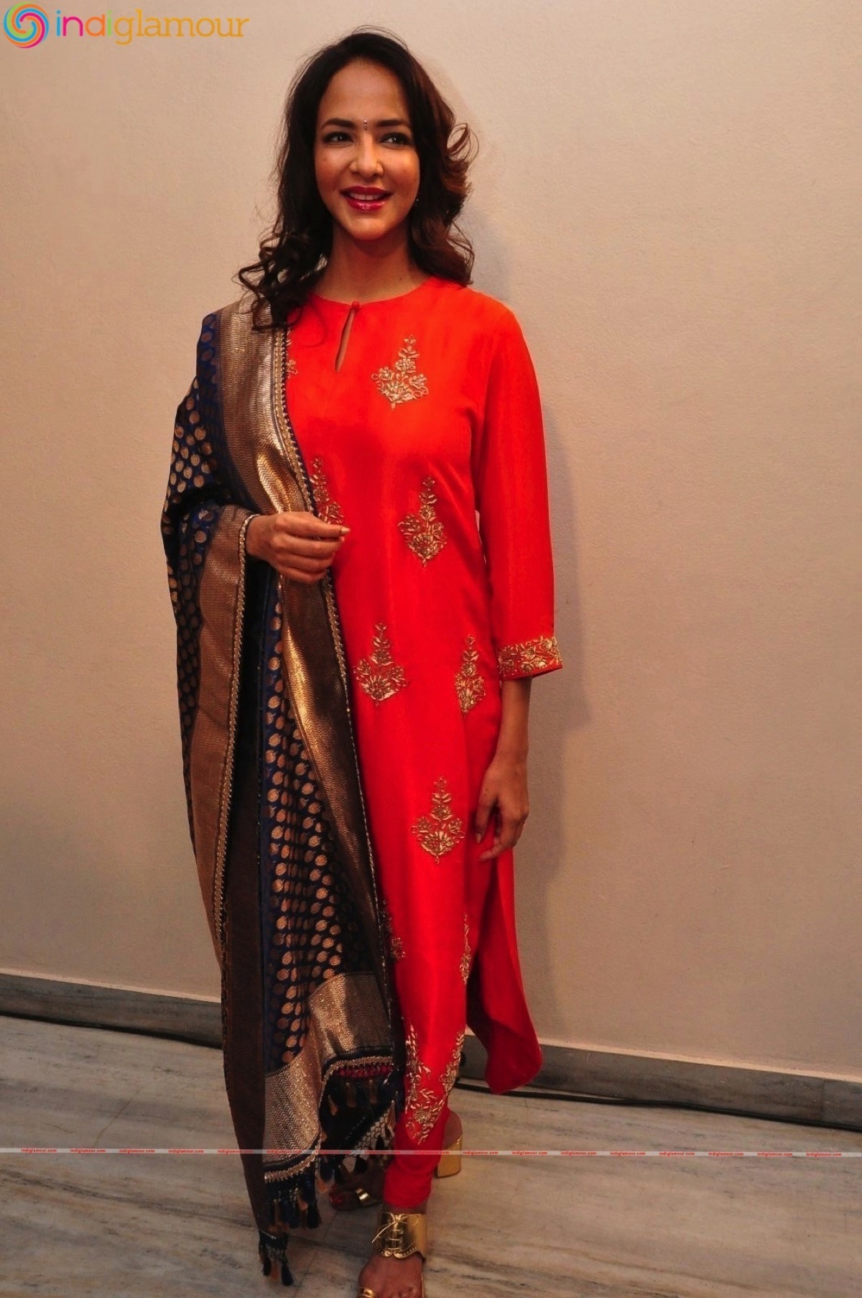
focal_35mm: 32
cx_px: 431
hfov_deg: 41.6
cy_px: 649
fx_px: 1134
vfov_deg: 59.5
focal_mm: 21
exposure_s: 1/125
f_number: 10
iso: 1600
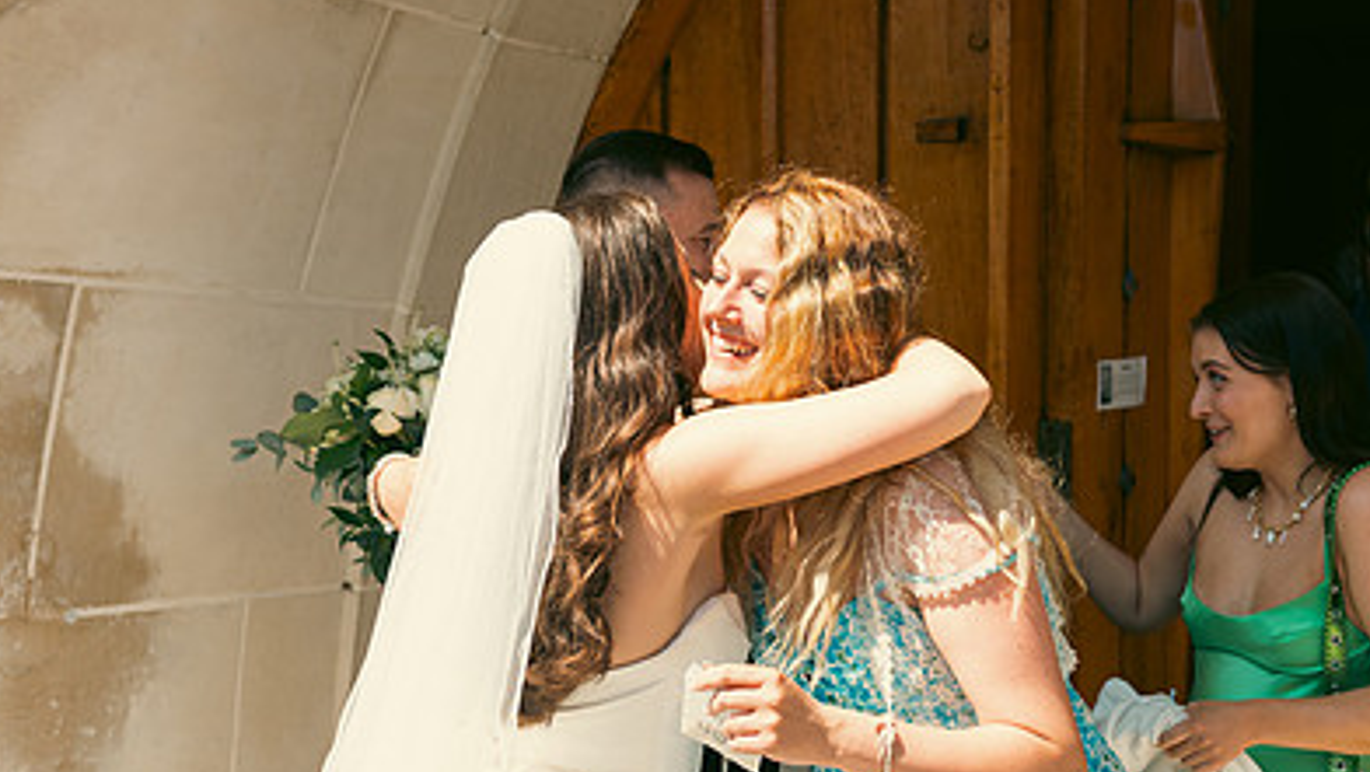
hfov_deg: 33.8
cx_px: 765
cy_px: 519
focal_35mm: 62
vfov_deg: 19.4
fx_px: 2253
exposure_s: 1/640
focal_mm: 40
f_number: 3.5
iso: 100
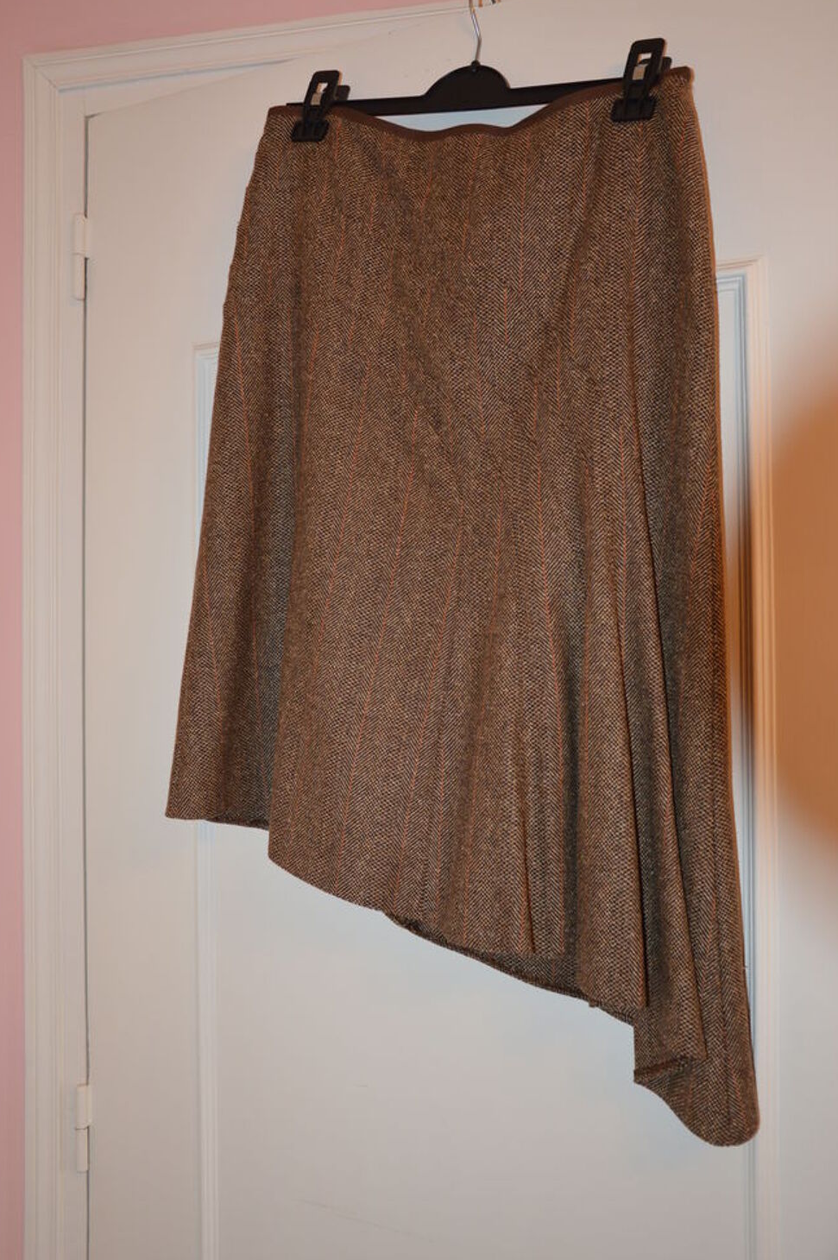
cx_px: 425
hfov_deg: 38.8
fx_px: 1189
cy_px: 625
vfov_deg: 55.8
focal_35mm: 34
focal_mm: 22
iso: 500
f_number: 3.8
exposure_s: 1/60
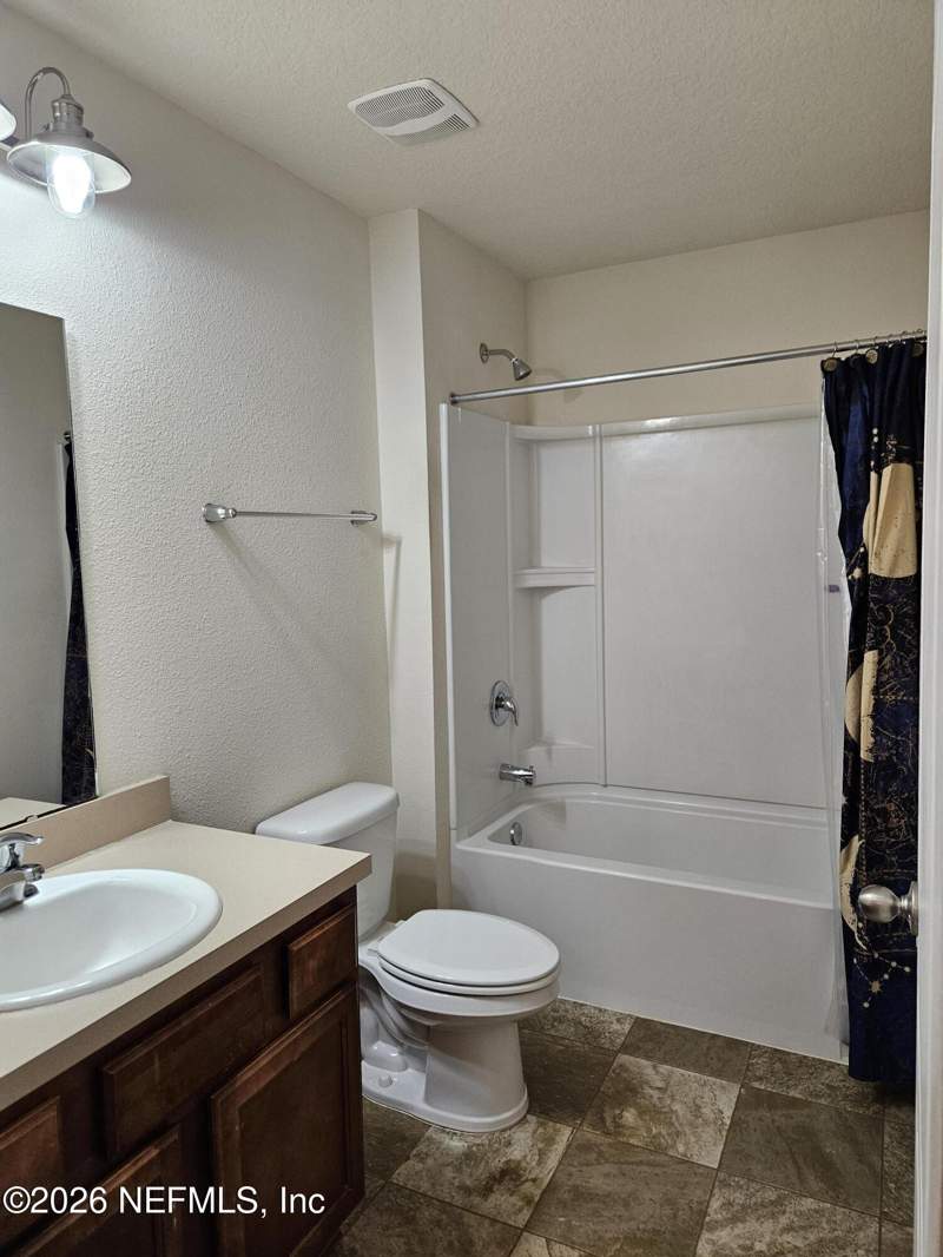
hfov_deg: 58.9
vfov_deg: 73.9
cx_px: 472
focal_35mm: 23
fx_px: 835
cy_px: 628
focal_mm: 5.4
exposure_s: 1/120
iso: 250
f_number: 1.8
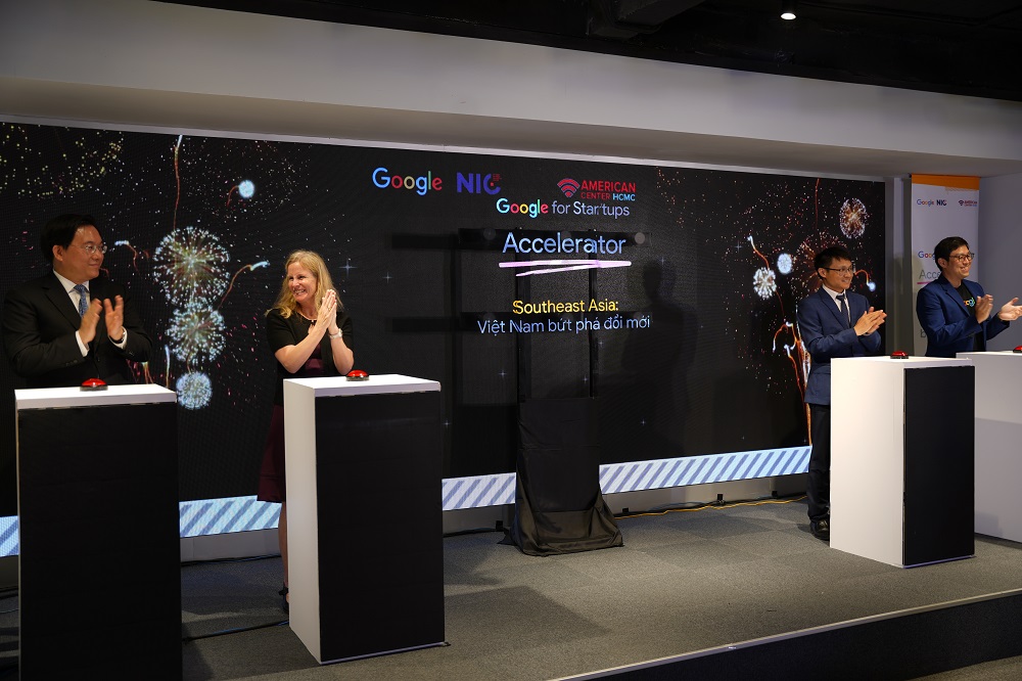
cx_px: 511
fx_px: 976
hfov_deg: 55.3
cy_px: 340
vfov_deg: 38.4
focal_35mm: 34
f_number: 2.8
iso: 64
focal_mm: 34.4
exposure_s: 1/40
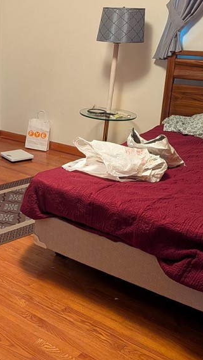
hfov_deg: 23.5
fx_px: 450
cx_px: -33
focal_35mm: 47
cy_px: 160
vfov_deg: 43.7
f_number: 1.68
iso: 1159
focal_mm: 6.9
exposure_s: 1/30
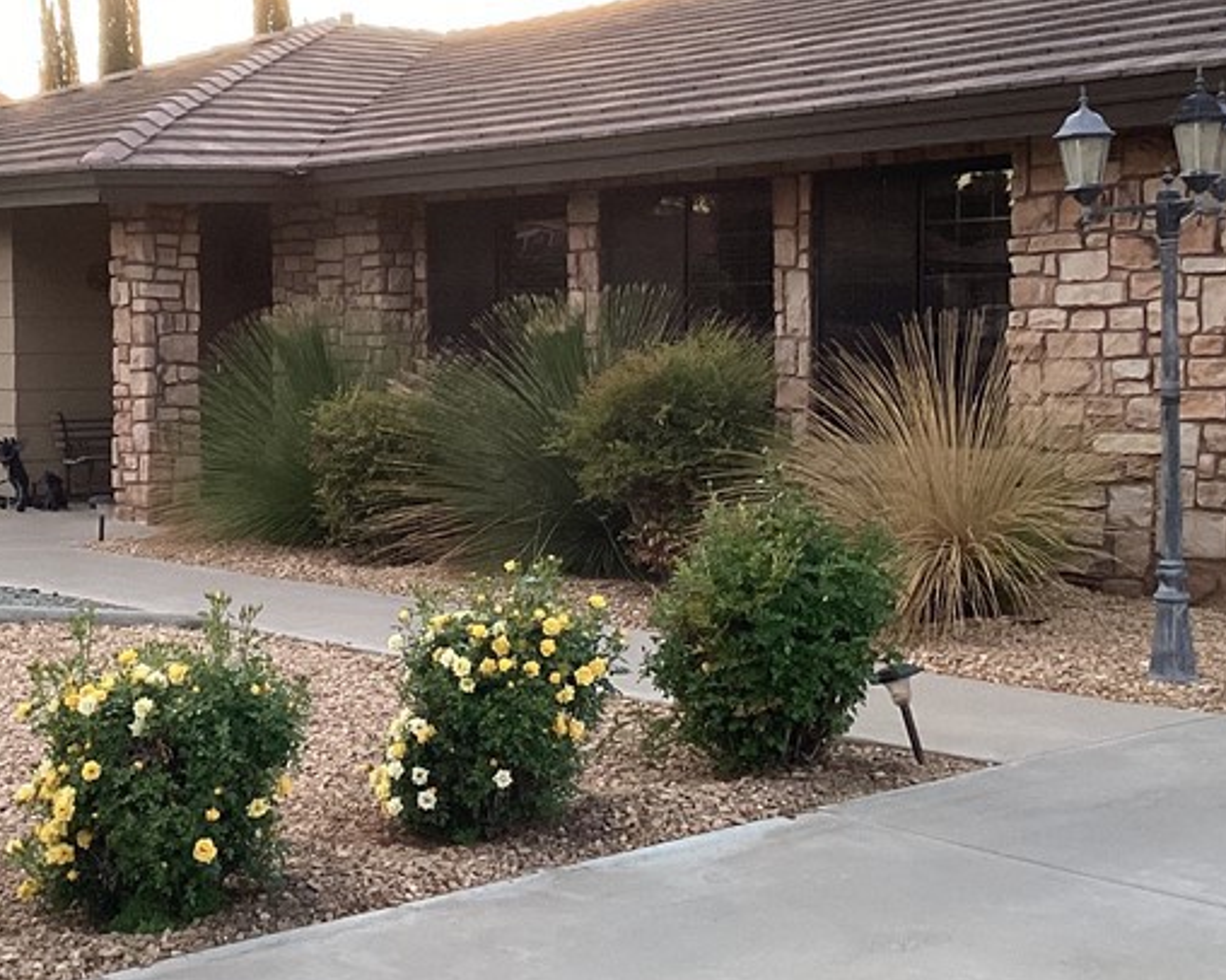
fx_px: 2213
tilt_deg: -3.0
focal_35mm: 61
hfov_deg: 30.8
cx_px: 446
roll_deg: -0.5
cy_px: 461
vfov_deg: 25.0
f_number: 2.4
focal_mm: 3.3
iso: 100
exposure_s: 1/120
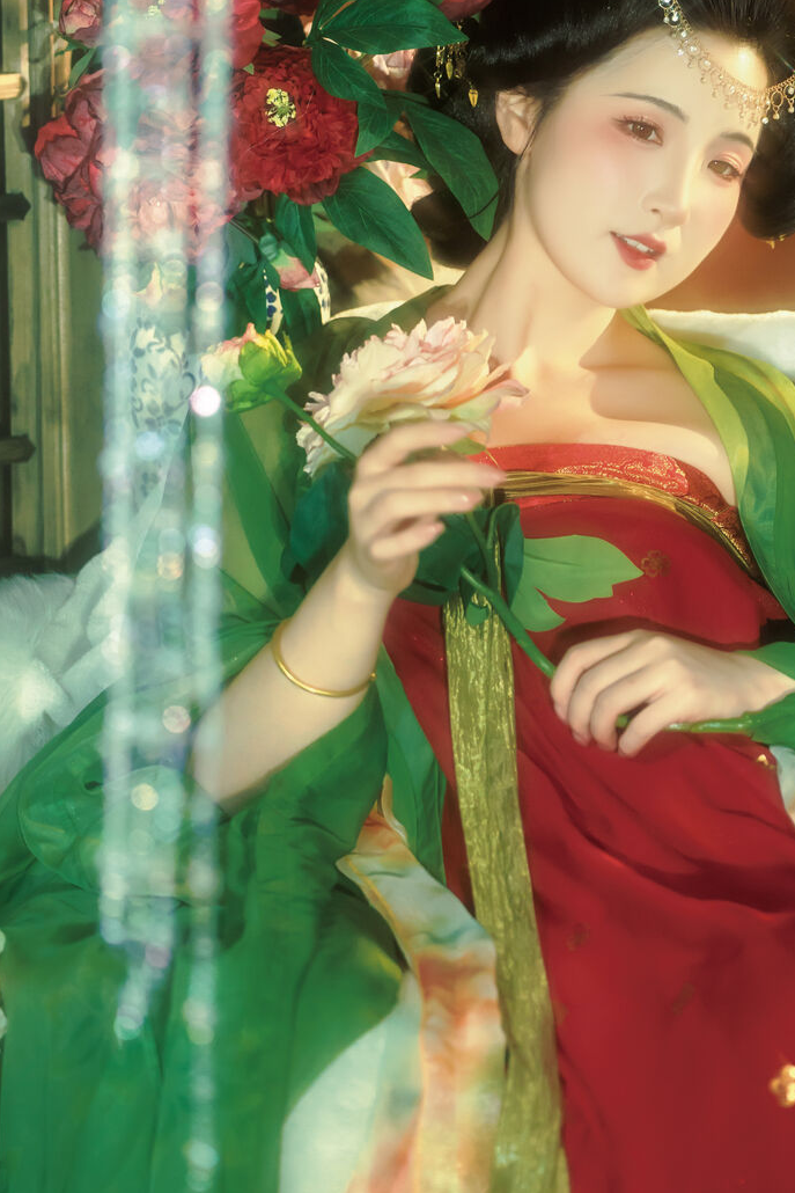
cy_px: 489
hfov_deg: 5.0
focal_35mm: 276
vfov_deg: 7.5
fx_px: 9139
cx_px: 488
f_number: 2.8
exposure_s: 1/200
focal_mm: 158
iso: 640
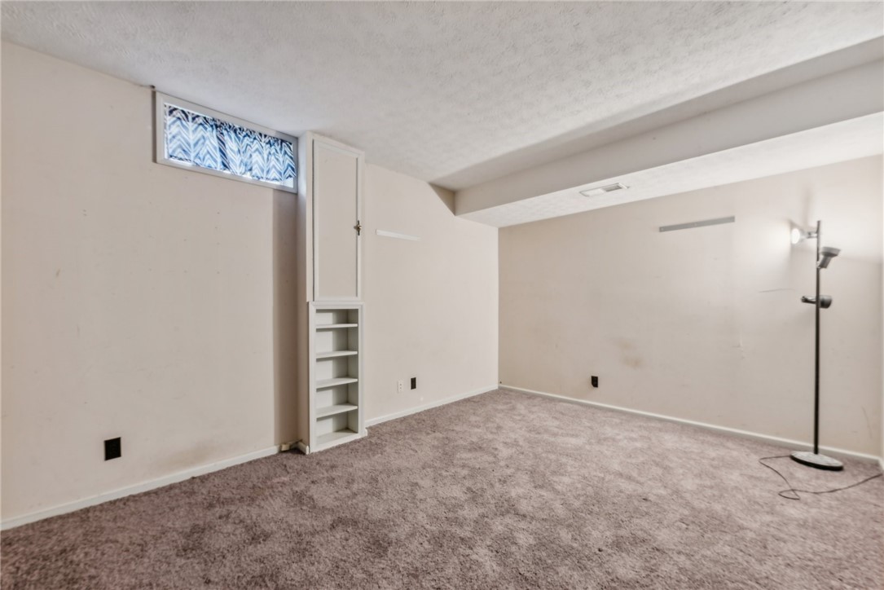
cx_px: 442
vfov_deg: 81.2
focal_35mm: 14
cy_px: 295
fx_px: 344
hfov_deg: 104.2
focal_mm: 14
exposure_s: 1.3
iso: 50
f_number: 11
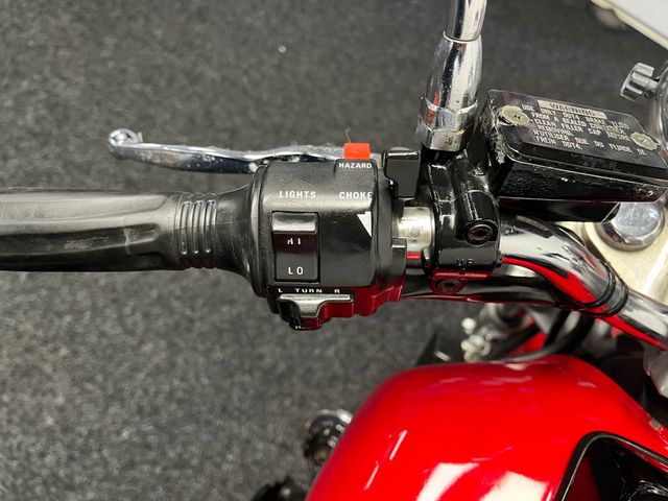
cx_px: 334
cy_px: 250
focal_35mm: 26
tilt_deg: -54.3
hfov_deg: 67.3
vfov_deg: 53.1
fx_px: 502
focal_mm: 5.1
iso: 400
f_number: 1.6
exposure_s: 1/33
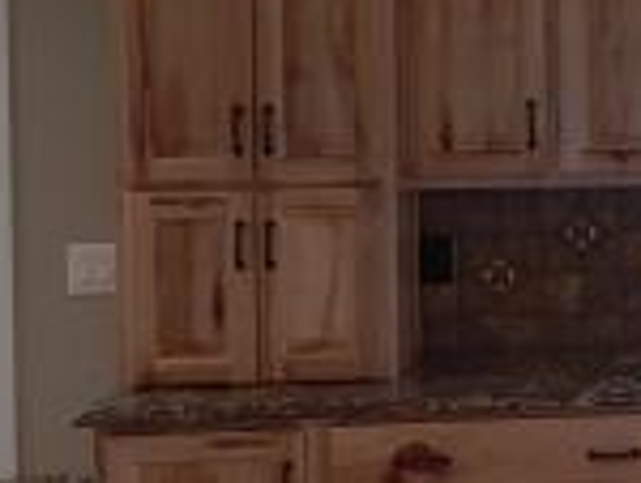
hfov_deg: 18.2
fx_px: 1818
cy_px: 90
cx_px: 902
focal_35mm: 98
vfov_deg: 15.0
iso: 125
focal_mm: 4
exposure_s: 1/40
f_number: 3
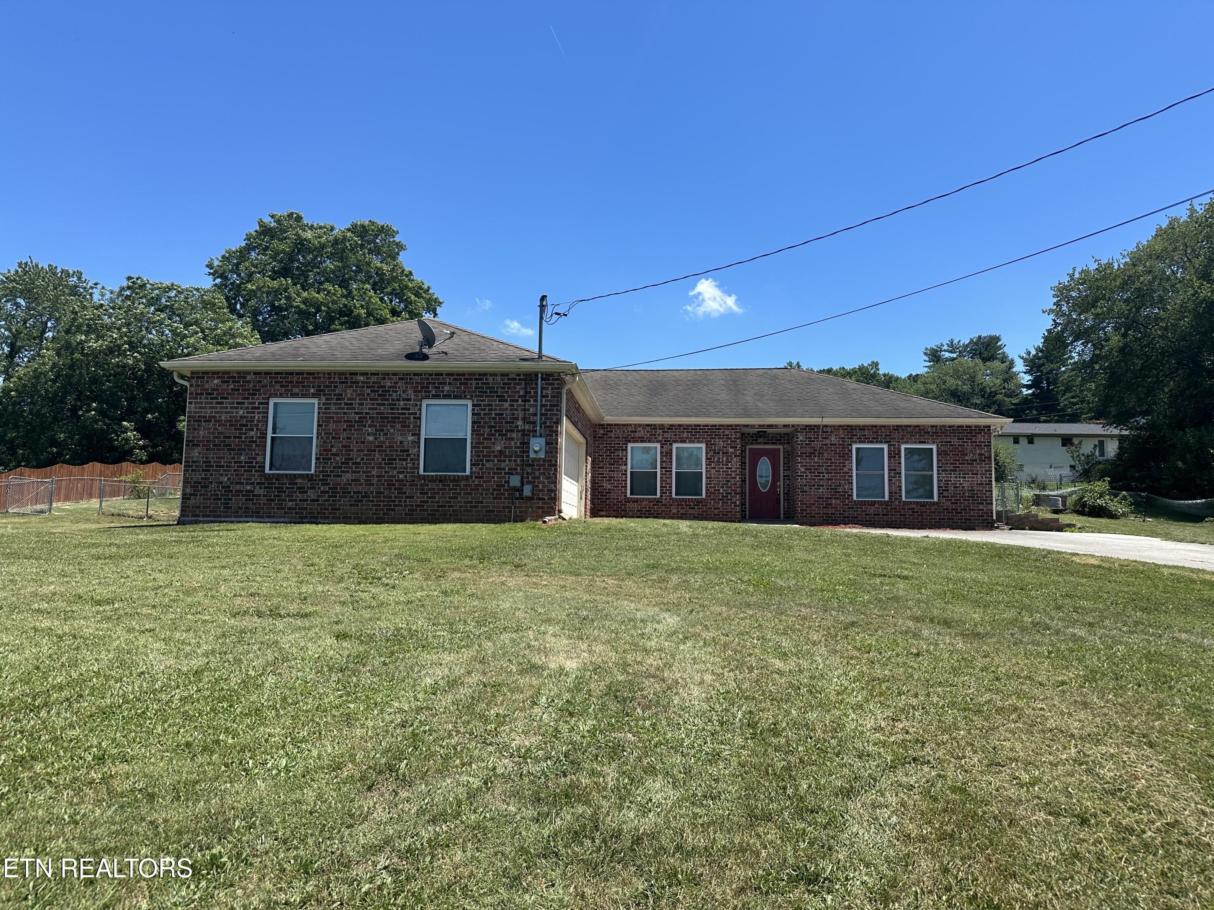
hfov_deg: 71.6
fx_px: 842
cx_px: 607
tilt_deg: +6.5
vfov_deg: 56.8
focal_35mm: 24
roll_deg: -1.3
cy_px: 455
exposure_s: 1/3472
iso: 80
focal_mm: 6.86
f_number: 1.78
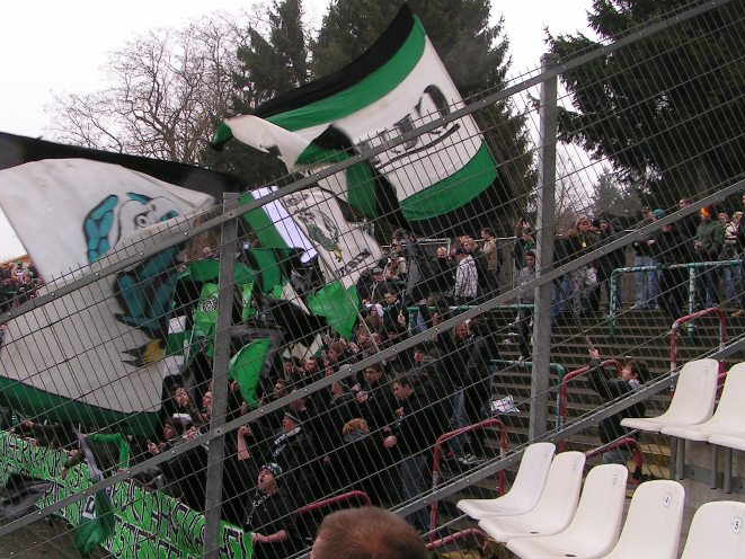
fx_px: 990
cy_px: 249
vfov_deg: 31.5
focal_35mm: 46
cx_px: 316
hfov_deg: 41.1
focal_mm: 5.8
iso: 50
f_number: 5.6
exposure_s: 1/100
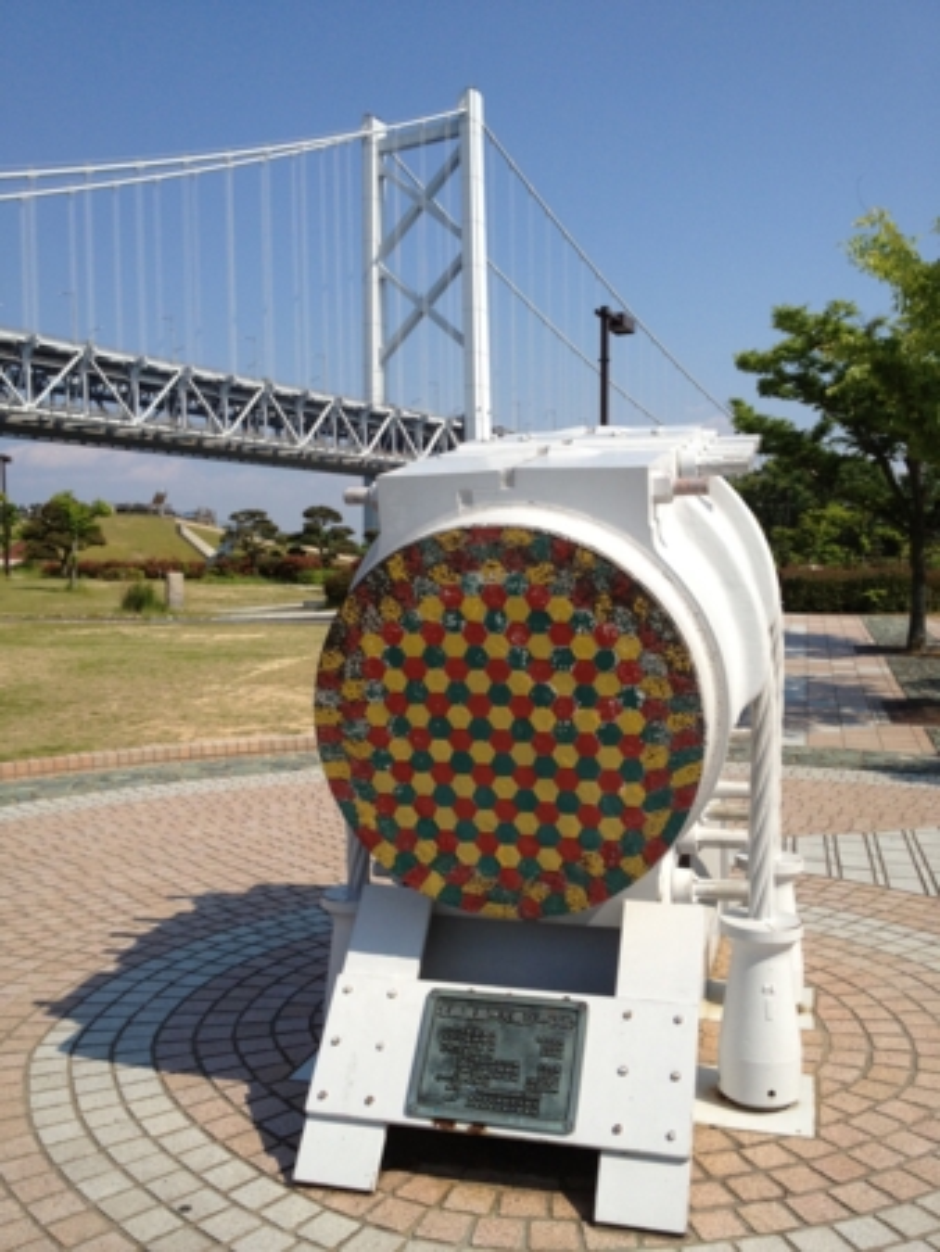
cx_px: 470
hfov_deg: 40.7
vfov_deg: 52.6
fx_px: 1266
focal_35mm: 35
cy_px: 626
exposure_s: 1/2208
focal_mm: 4.28
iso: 64
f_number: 2.4
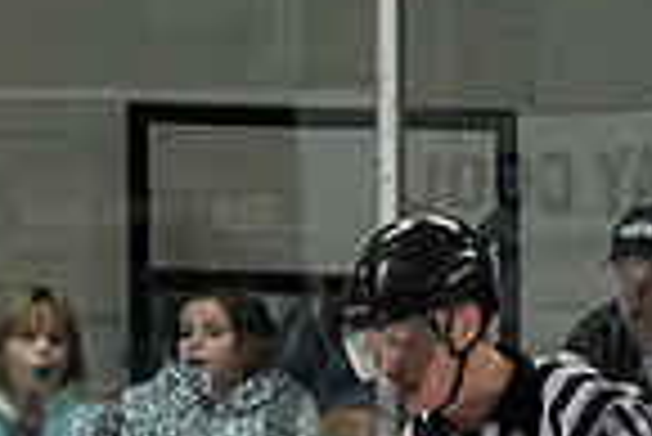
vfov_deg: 1.1
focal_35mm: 1248
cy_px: 819
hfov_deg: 1.7
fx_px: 22625
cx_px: 140
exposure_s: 1/800
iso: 2500
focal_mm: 145
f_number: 4
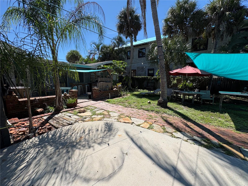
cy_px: 93
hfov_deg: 102.1
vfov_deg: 85.7
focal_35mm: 14
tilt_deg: -7.4
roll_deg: +0.6
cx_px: 124
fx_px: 100
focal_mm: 2.22
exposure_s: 1/1506
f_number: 2.2
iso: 50
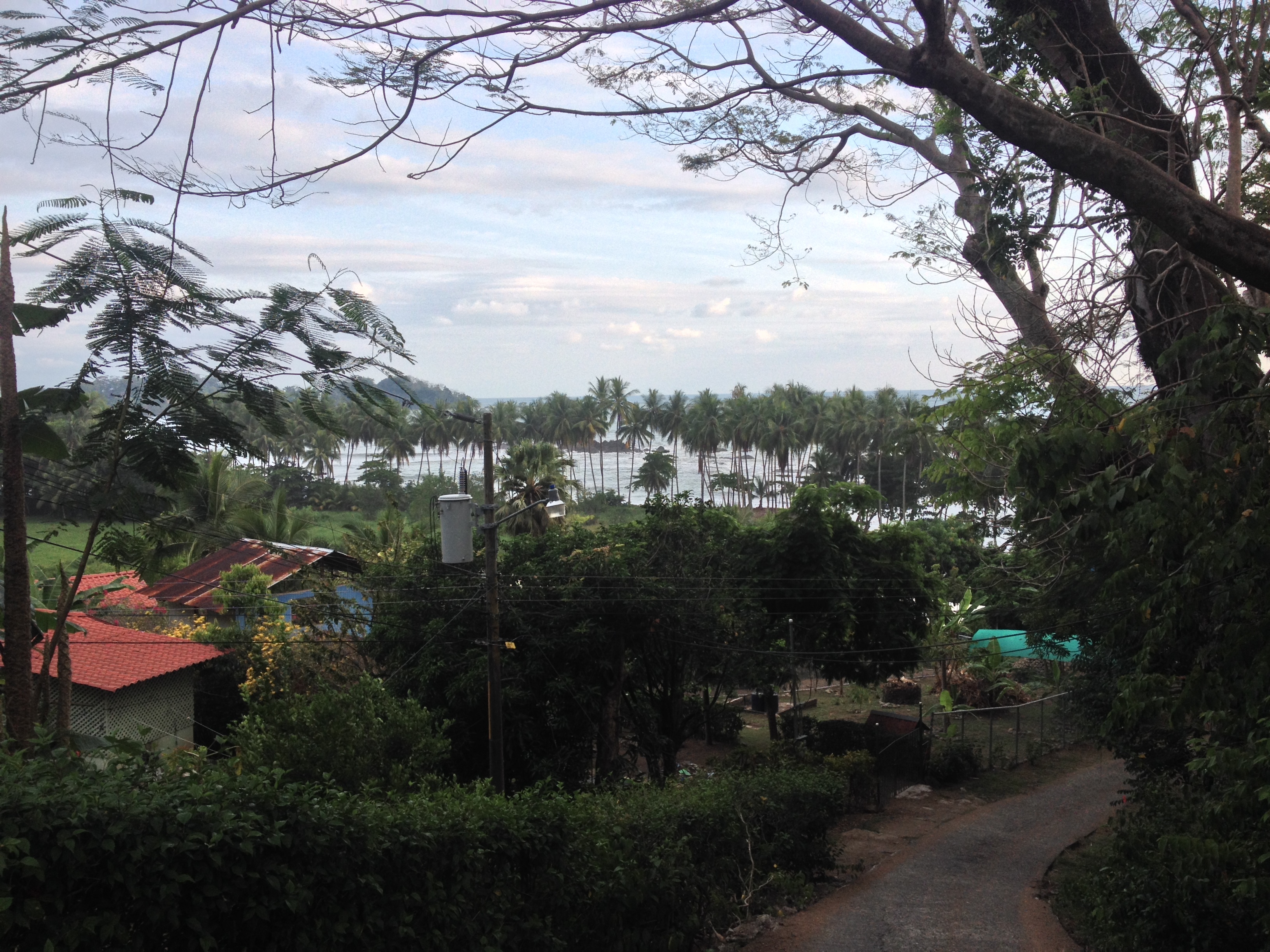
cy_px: 476
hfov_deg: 52.6
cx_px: 635
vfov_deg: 40.7
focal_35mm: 35
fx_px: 1284
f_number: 2.4
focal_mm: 4.28
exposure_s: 1/557
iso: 50
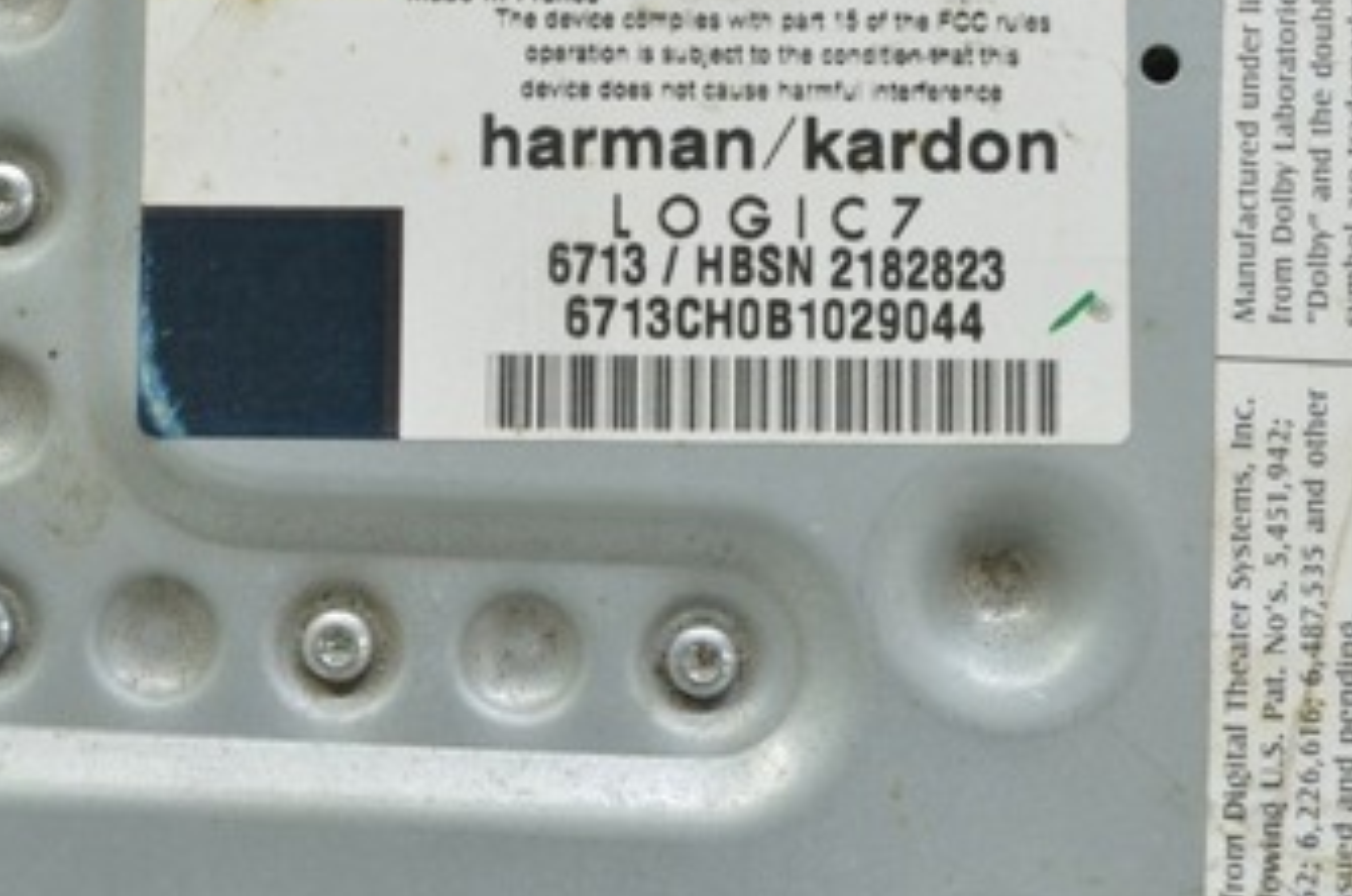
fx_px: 2472
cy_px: 212
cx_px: 533
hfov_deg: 30.5
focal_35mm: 66
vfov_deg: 20.4
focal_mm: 23
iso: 400
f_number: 5.6
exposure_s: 1/20
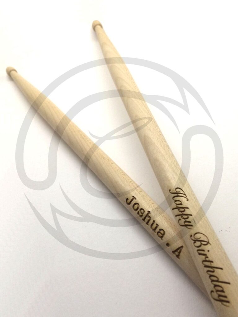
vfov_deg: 60.0
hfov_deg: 46.8
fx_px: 275
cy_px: 158
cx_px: 119
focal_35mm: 30
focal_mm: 4.12
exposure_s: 1/30
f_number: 2.2
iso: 64
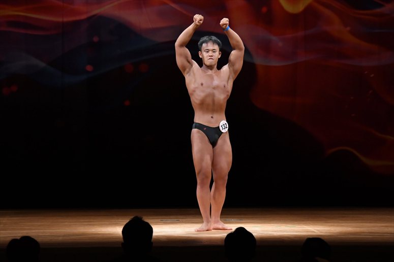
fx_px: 2210
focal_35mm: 202
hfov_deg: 10.2
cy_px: 131
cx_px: 197
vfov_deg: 6.8
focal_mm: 135
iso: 3200
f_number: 5.6
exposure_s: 1/400
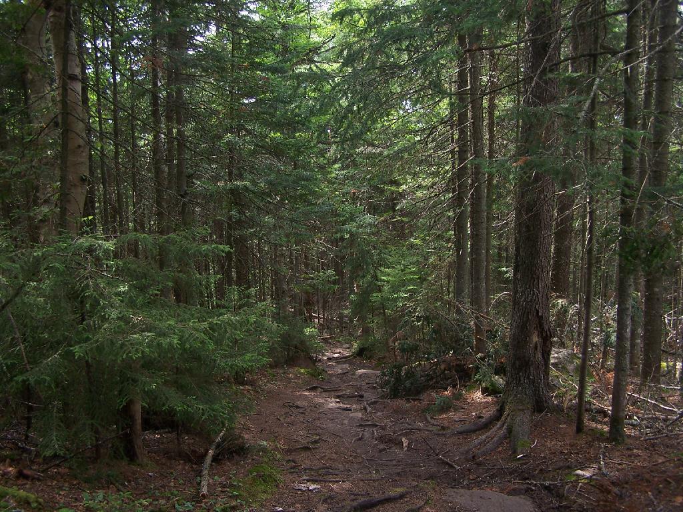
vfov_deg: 37.7
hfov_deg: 49.0
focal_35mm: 38
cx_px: 342
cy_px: 256
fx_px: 750
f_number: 2.8
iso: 80
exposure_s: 1/100
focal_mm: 6.3
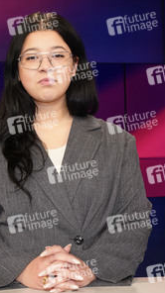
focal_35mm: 67
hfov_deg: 17.9
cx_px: 46
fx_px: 522
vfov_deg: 31.5
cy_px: 147
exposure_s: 1/125
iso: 2000
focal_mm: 42
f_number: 5
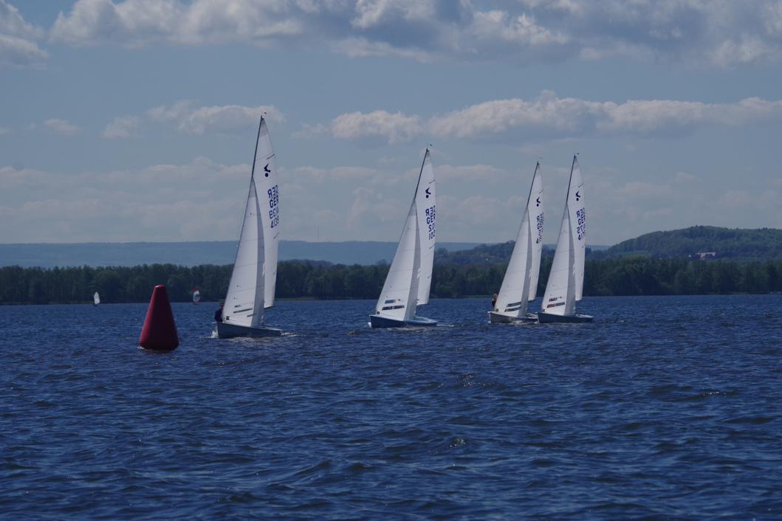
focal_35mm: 202
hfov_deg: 10.2
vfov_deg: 6.8
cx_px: 391
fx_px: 4398
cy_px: 260
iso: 400
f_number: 8
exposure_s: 1/3200
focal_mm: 135
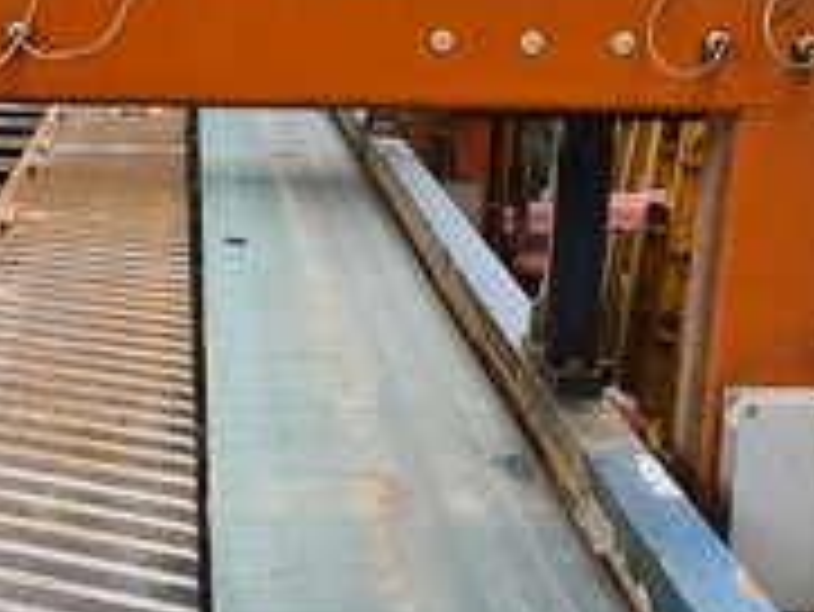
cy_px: 603
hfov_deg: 22.5
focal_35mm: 86
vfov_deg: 16.8
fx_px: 2024
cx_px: 180
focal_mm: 5.4
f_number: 1.8
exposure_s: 1/228
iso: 50
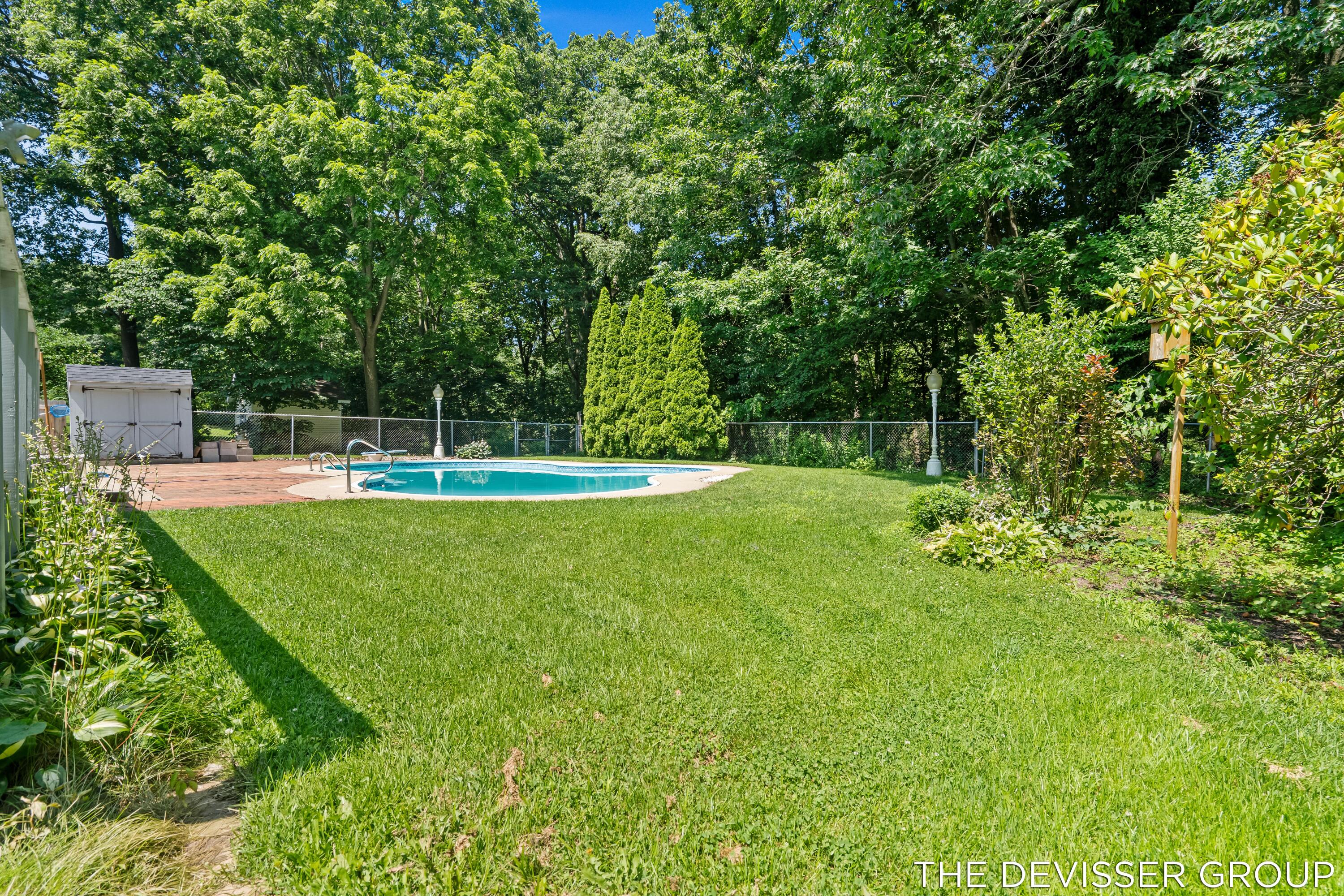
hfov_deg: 96.7
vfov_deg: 73.7
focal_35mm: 16
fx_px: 597
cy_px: 448
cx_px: 672
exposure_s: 1/30
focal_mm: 16
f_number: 8
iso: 250
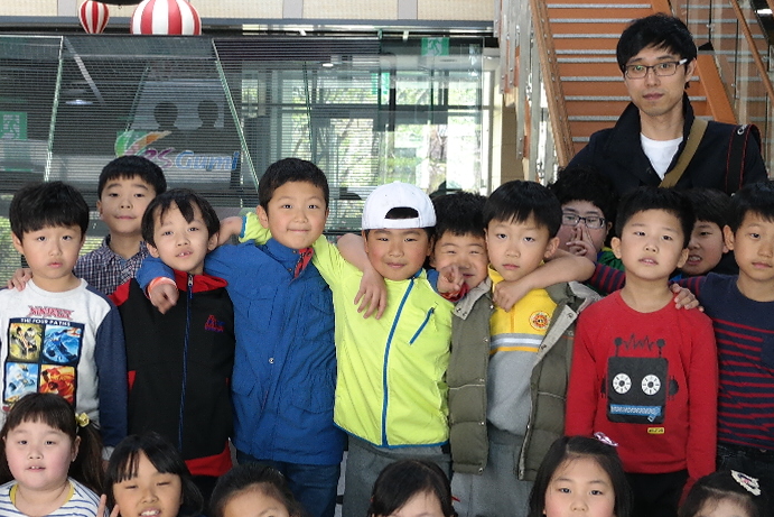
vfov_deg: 18.2
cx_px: 286
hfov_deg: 26.9
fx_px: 1613
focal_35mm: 75
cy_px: 308
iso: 400
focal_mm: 20
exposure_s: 1/40
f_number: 3.5
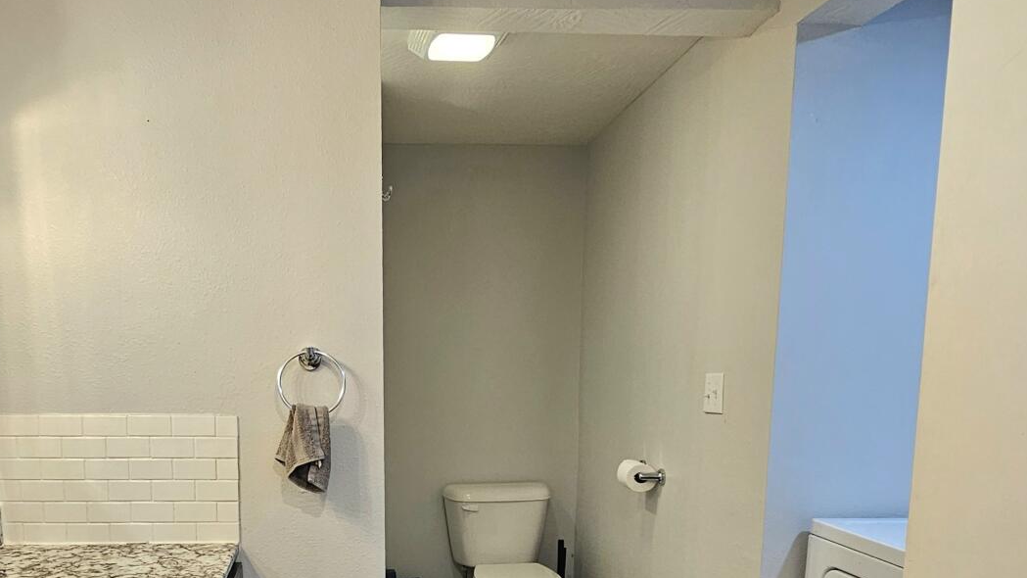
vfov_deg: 40.7
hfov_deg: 68.8
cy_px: 479
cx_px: 390
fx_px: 735
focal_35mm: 27
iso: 125
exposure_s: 1/60.2
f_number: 2.2
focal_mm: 2.2
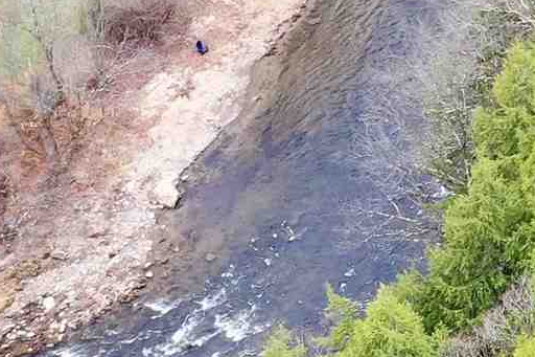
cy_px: -194
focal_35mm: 168
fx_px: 2496
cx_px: 1124
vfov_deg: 8.0
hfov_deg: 11.0
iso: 100
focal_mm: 10.26
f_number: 3.5
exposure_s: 1/60
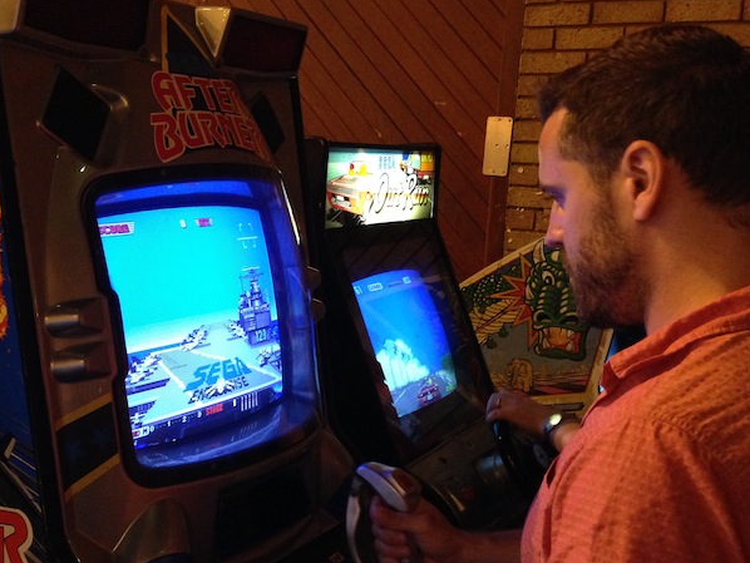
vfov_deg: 32.1
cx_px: 261
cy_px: 326
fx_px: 975
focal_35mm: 45
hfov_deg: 41.6
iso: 400
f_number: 2.4
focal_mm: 4.12
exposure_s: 1/20
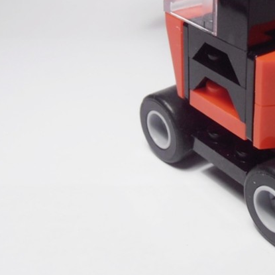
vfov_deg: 23.9
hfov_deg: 23.8
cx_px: 237
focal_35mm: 71
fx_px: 638
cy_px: 53
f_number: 3.9
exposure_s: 1/50
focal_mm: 6.61
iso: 100
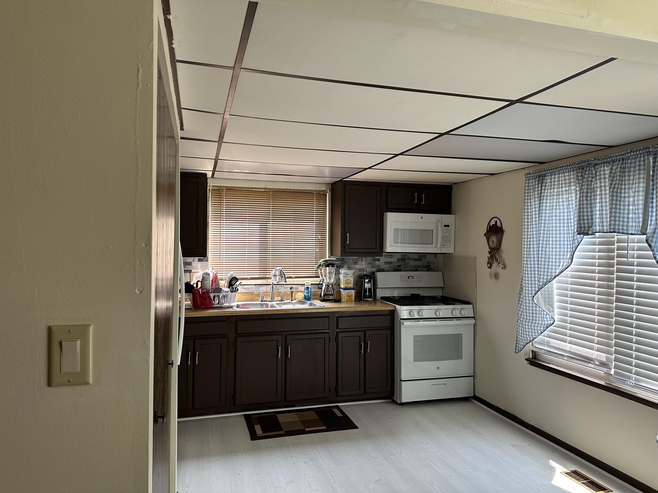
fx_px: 456
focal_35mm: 24
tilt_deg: +0.2
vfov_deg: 56.8
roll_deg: -0.7
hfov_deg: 71.6
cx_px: 329
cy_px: 246
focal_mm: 6.86
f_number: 1.78
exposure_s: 1/120
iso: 200
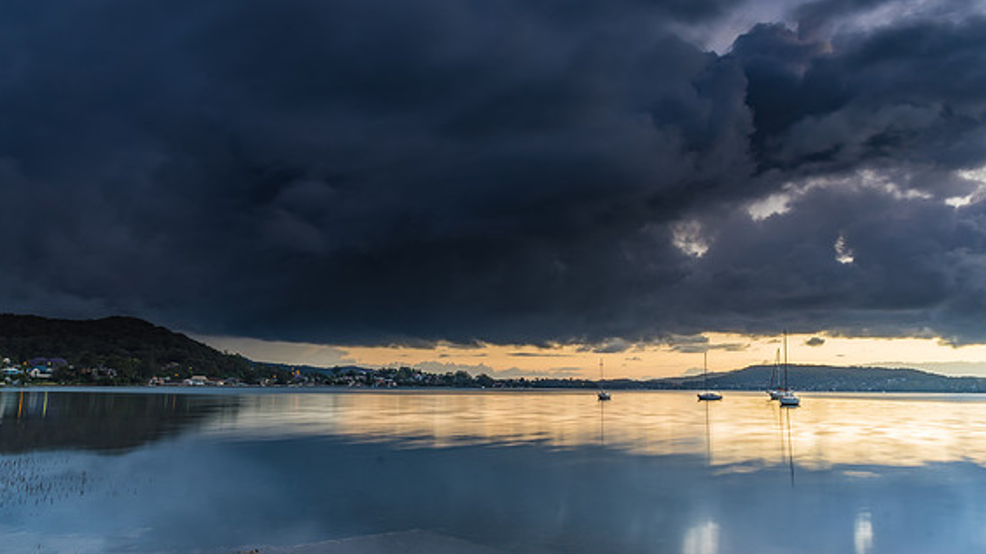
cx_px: 481
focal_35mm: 27
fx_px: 706
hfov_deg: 69.9
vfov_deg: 42.9
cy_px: 267
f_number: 16
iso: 50
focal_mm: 16
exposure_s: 4
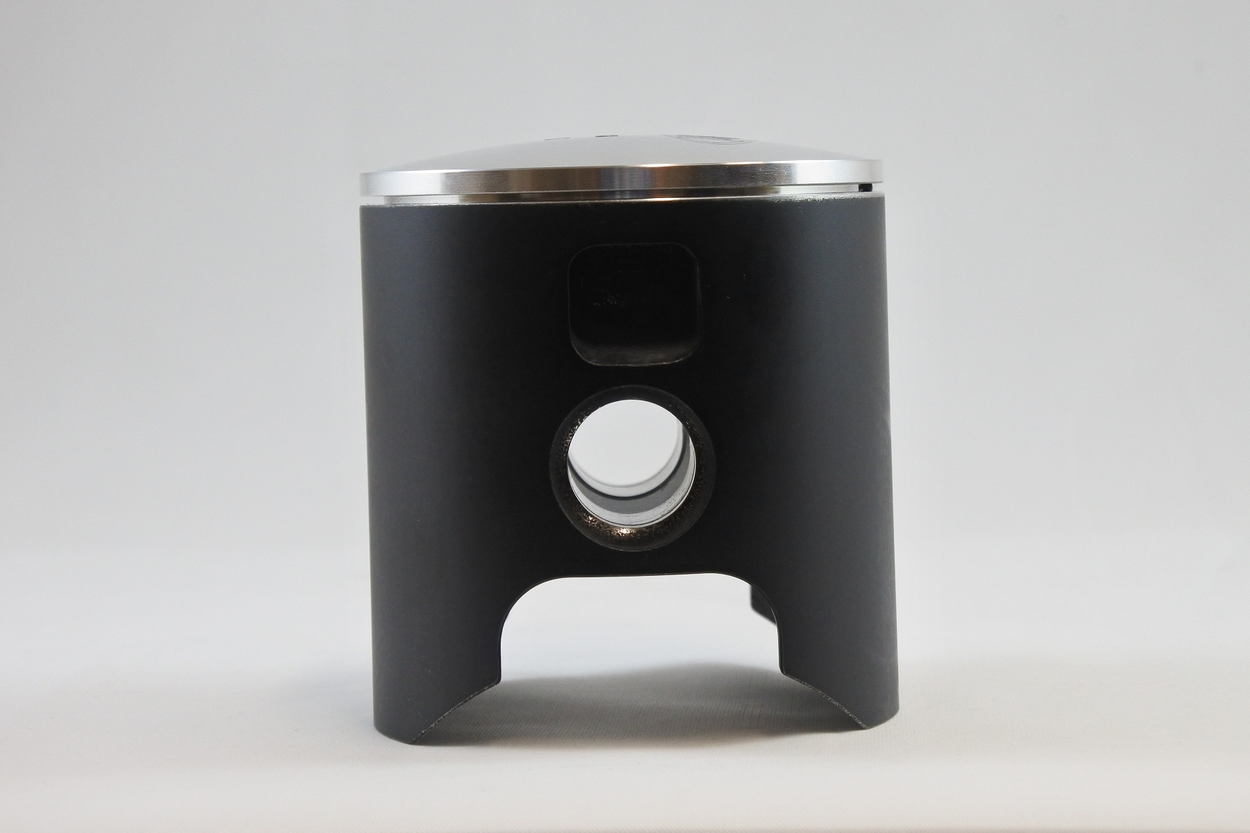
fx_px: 2395
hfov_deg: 29.2
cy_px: 416
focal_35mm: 69
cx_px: 625
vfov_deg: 19.7
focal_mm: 25.6
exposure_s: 1/125
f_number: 5.3
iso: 720
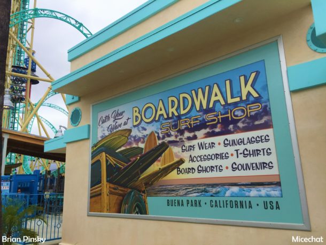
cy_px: 122
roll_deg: -0.4
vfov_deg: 48.3
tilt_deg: +13.0
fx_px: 273
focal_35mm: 29
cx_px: 163
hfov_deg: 61.6
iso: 32
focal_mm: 4.15
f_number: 2.2
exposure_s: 1/2639
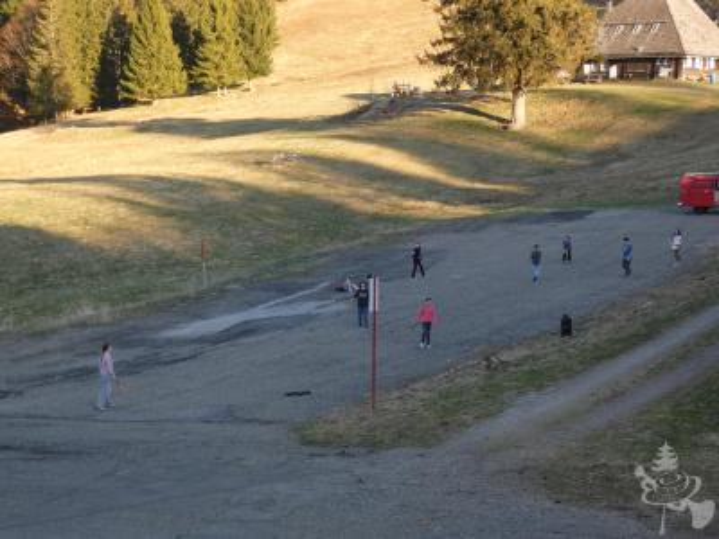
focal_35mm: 81
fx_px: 1682
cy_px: 270
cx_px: 360
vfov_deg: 18.2
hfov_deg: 24.1
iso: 80
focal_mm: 14.5
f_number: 4.5
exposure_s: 1/80
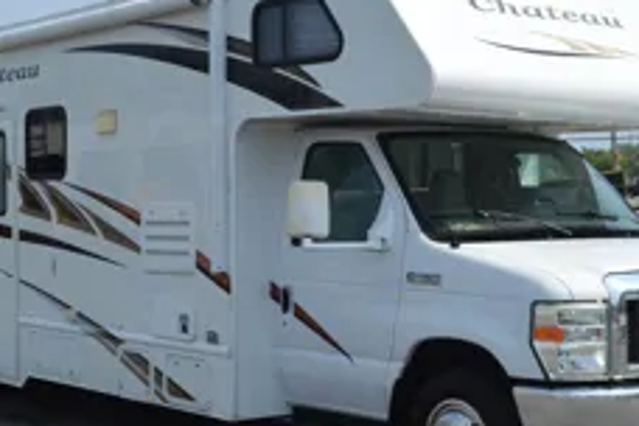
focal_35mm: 71
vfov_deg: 19.2
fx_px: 1260
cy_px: 227
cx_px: 331
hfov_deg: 28.5
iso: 100
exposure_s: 1/250
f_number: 8
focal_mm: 24
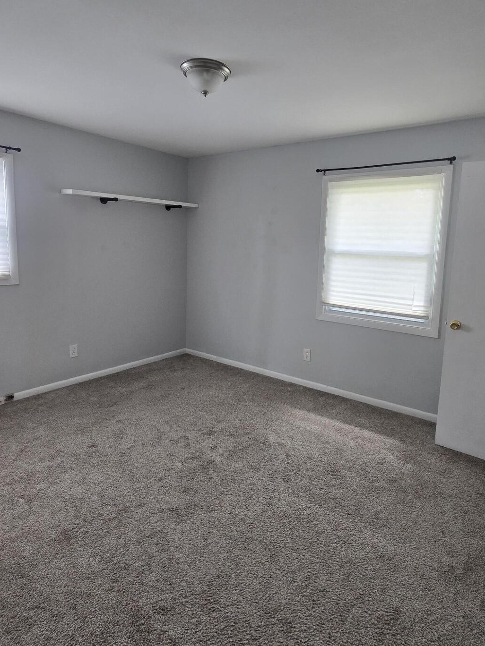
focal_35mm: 19
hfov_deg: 68.6
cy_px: 293
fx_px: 355
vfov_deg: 84.4
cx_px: 262
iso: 125
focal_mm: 2.2
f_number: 2.2
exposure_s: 1/60
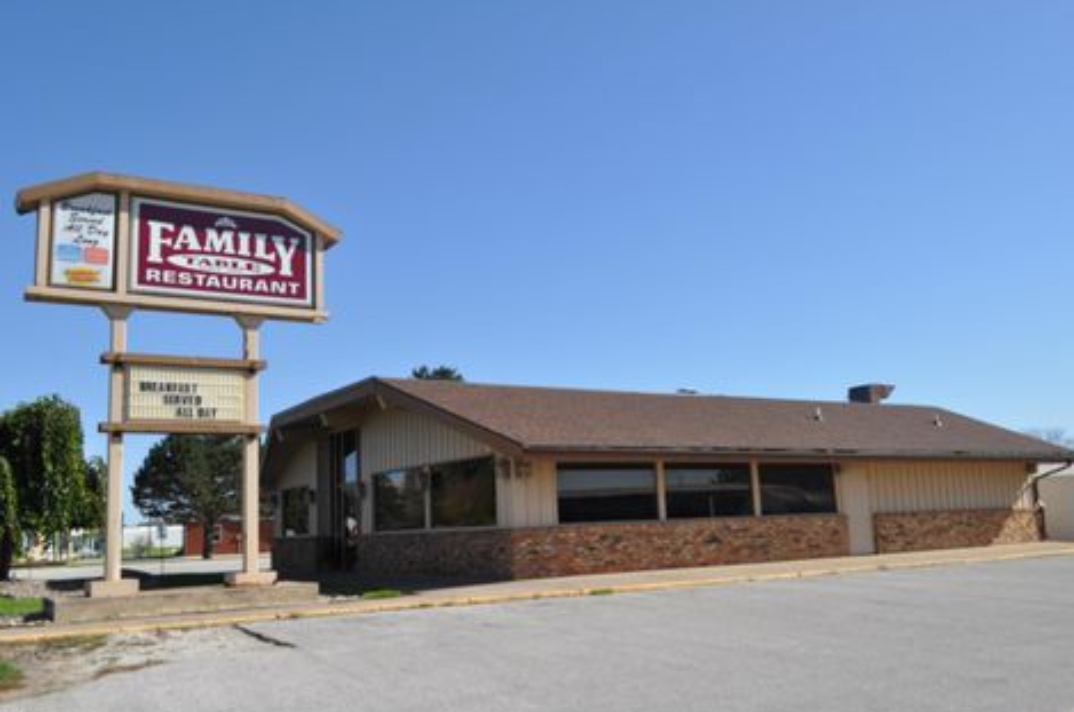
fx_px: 953
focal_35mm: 32
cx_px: 534
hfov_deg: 58.8
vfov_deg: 41.0
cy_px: 355
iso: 200
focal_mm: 20
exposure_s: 1/400
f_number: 10
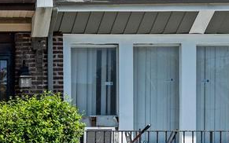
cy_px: 79
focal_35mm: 131
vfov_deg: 10.0
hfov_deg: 14.8
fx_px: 818
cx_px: -120
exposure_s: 1/320
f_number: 9
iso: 400
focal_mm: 26
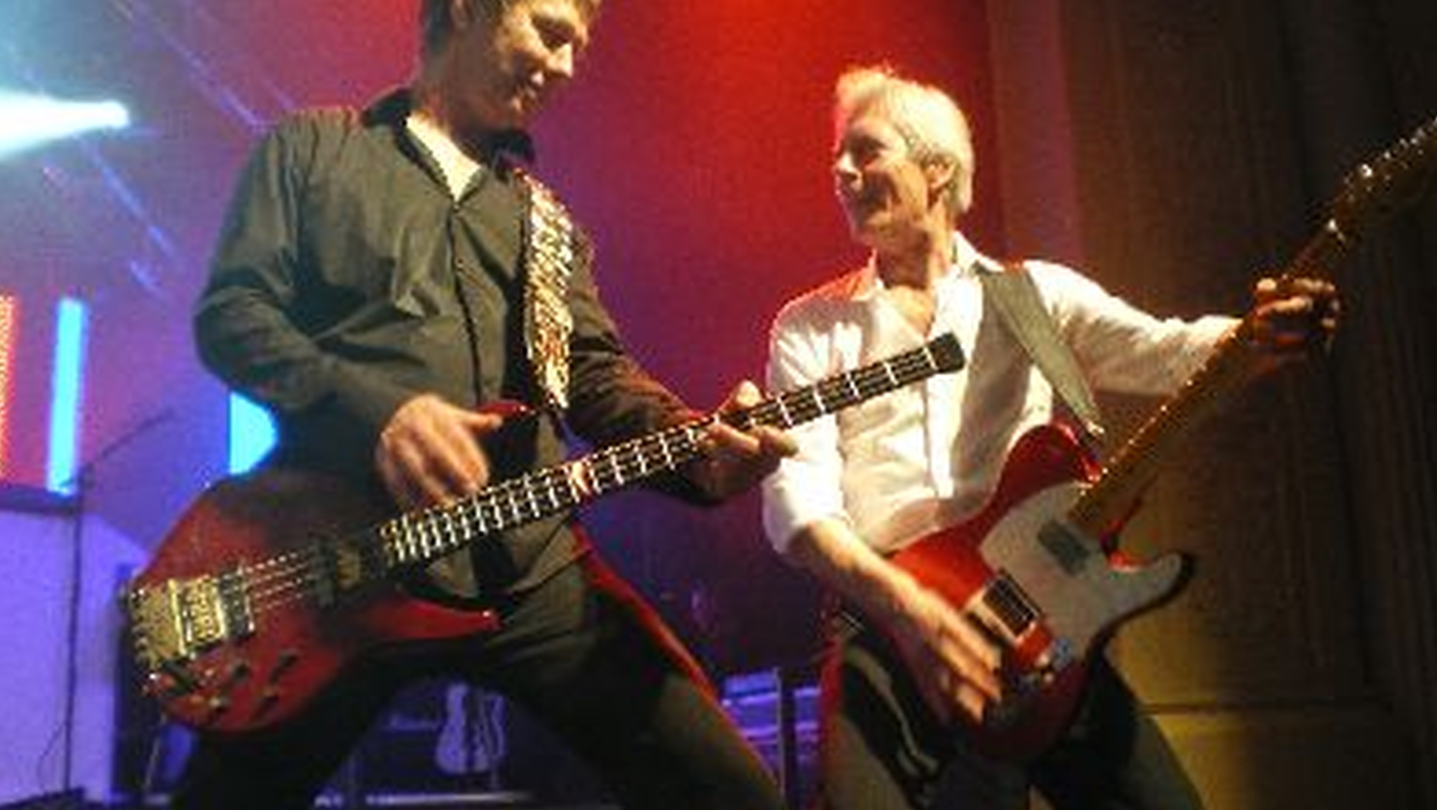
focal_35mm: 40
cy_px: 425
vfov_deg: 29.7
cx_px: 718
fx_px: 1525
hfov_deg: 50.5
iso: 200
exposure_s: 1/50
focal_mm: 6.3
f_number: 3.1
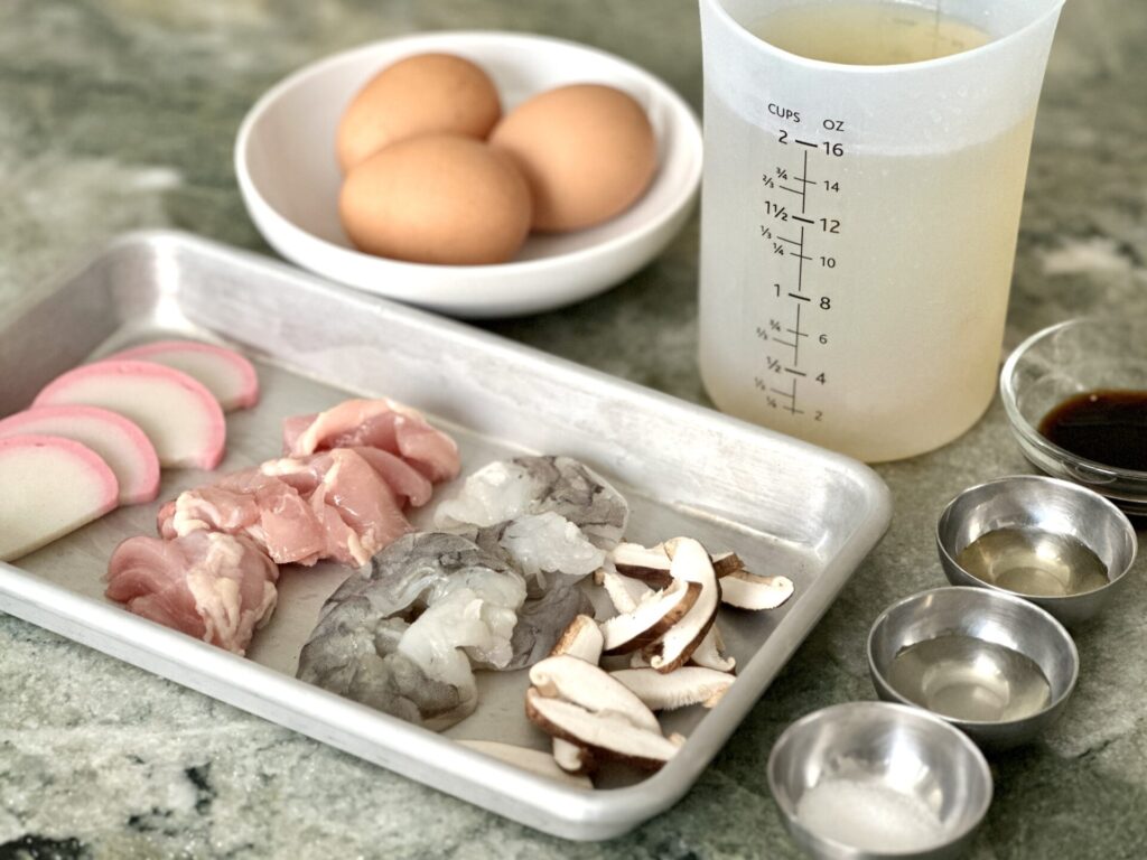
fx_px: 2551
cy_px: 430
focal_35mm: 77
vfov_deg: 19.1
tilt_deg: -37.5
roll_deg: -1.2
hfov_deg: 25.3
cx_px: 574
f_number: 2.8
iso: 250
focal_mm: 9
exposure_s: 1/40
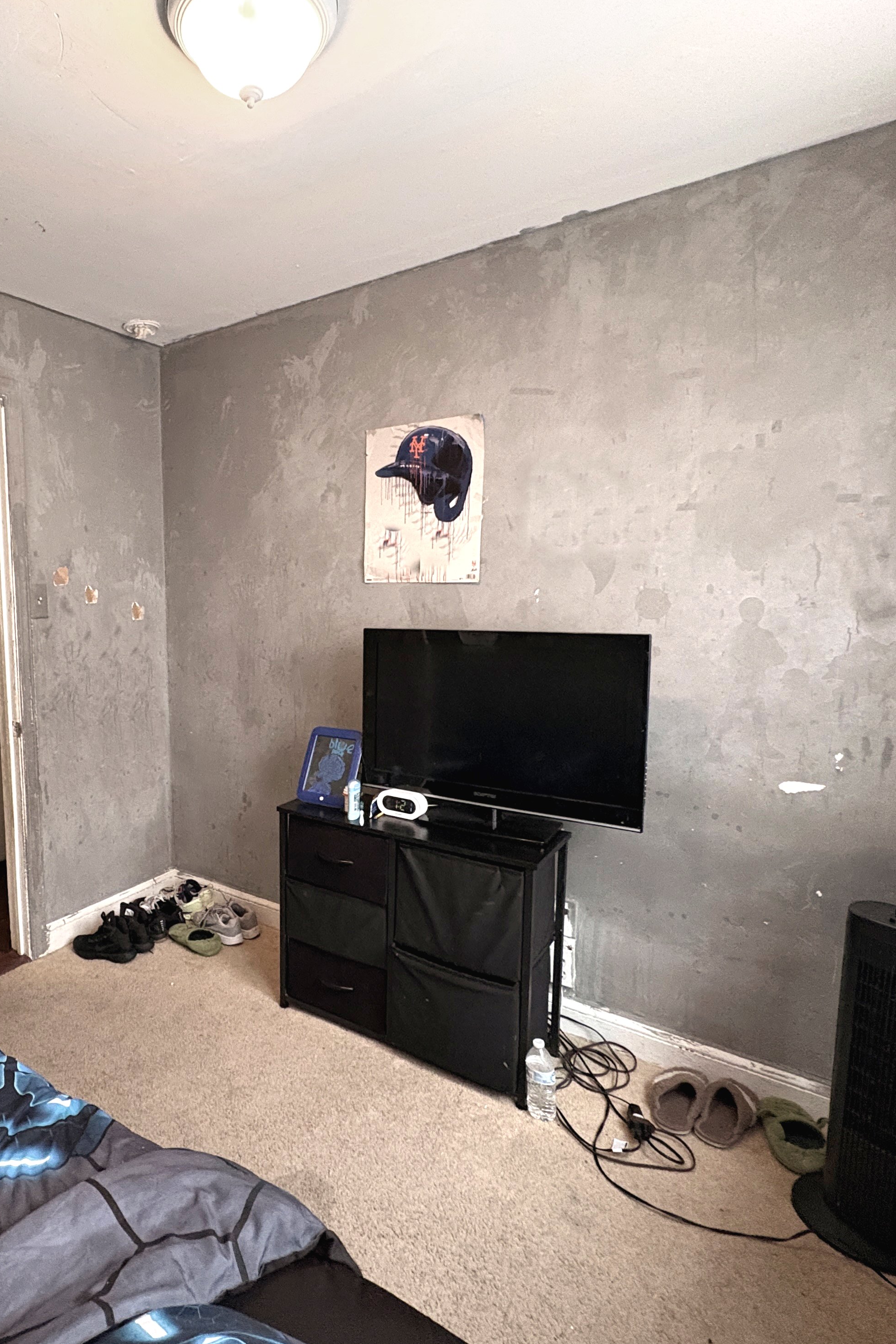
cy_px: 665
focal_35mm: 20
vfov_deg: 84.0
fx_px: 747
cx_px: 245
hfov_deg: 59.3
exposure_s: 1/60
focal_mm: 2.22
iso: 800
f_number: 2.2
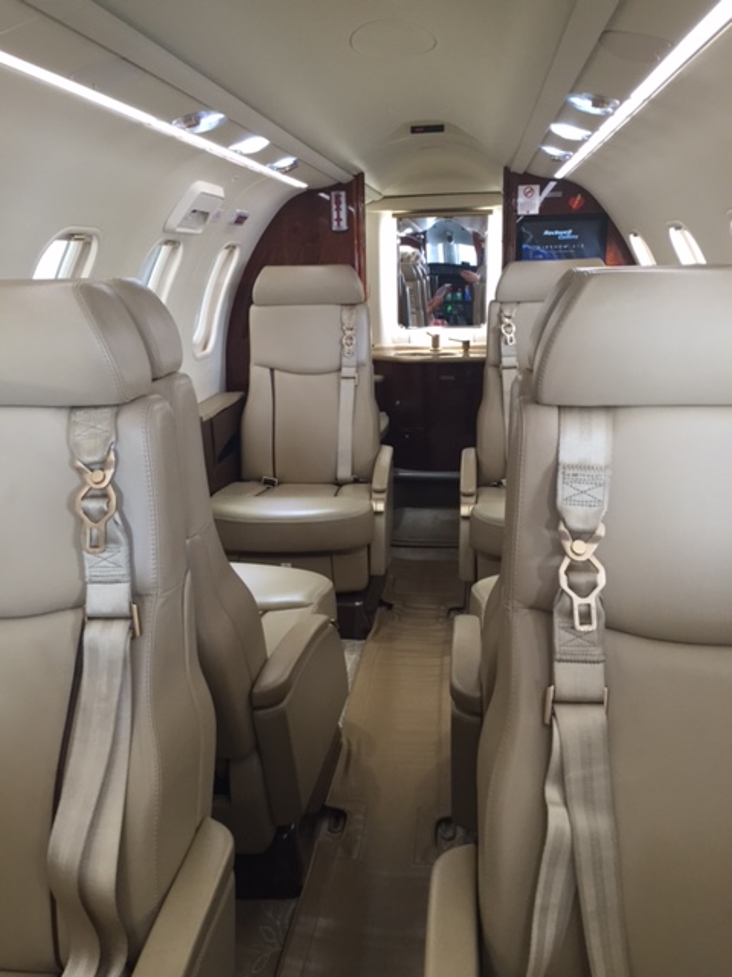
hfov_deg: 48.2
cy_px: 488
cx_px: 366
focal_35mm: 29
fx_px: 818
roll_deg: +2.2
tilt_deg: -14.1
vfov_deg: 61.7
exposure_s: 1/30
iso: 100
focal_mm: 4.15
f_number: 2.2
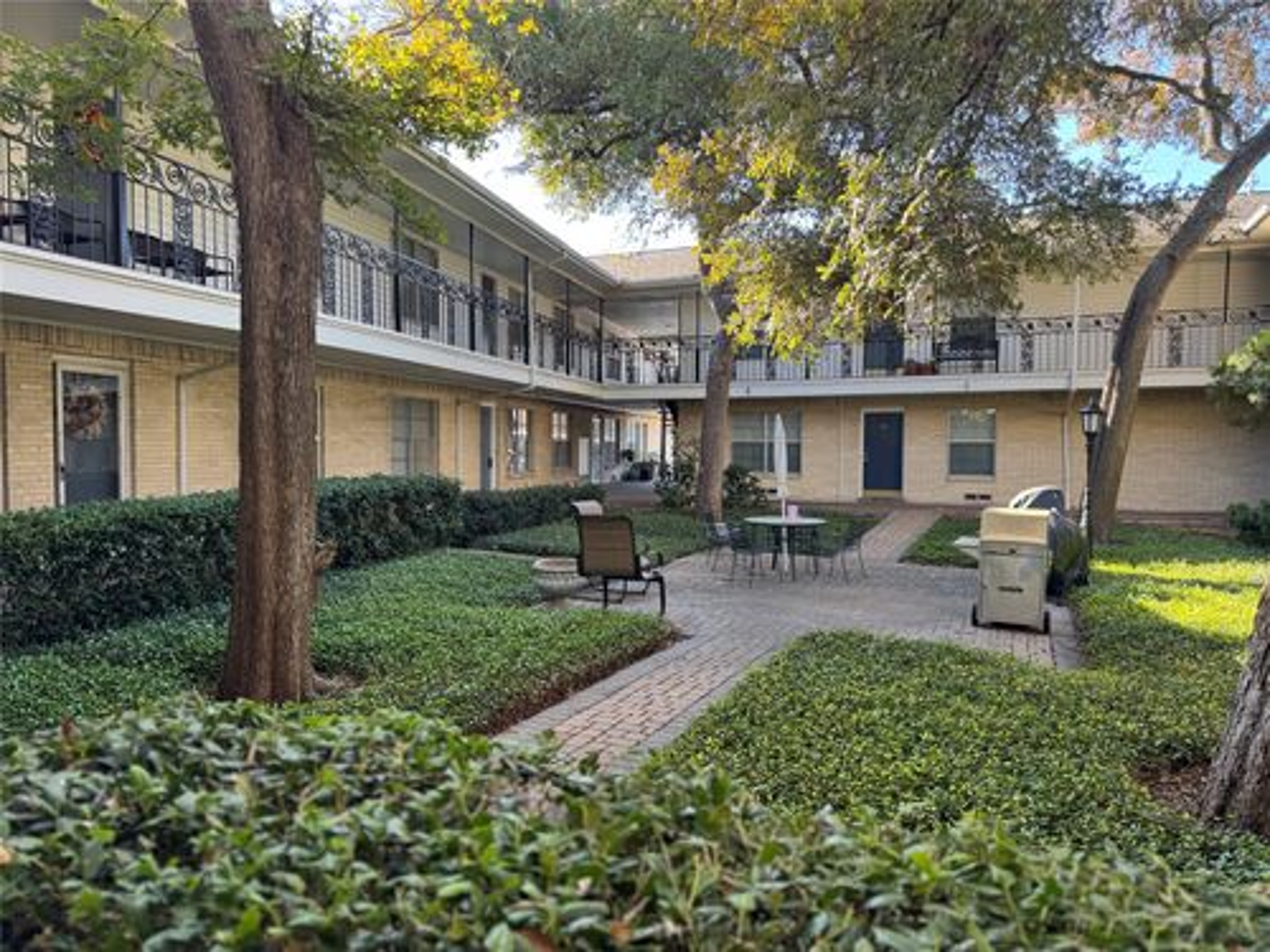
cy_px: 476
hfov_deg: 71.6
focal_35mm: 24
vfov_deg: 56.8
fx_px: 881
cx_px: 635
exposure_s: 1/172
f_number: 1.78
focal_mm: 6.76
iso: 64
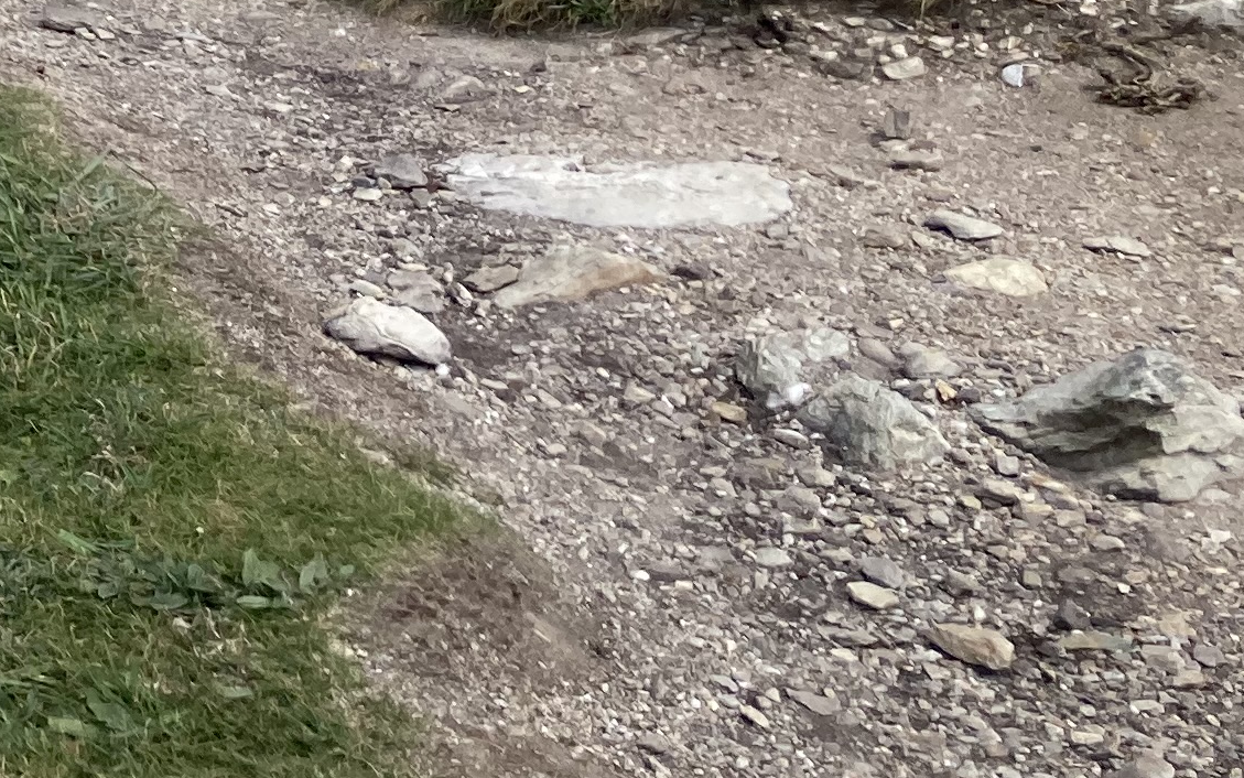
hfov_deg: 16.8
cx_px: -877
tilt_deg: +6.9
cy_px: -639
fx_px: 3594
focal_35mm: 106
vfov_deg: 11.4
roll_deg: -1.3
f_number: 1.8
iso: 20
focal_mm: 3.99
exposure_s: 1/2288
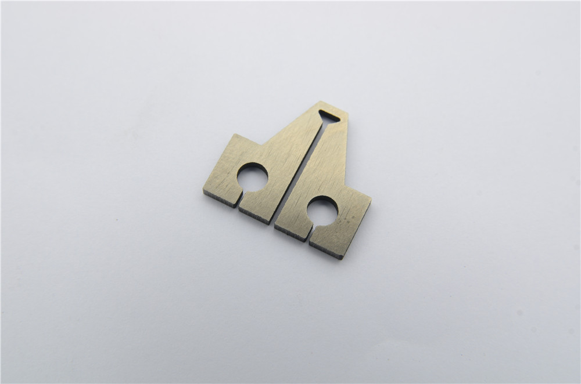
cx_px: 290
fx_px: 1208
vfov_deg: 18.1
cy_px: 192
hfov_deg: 27.0
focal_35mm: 75
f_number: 10
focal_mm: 50
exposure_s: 1/40
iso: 100
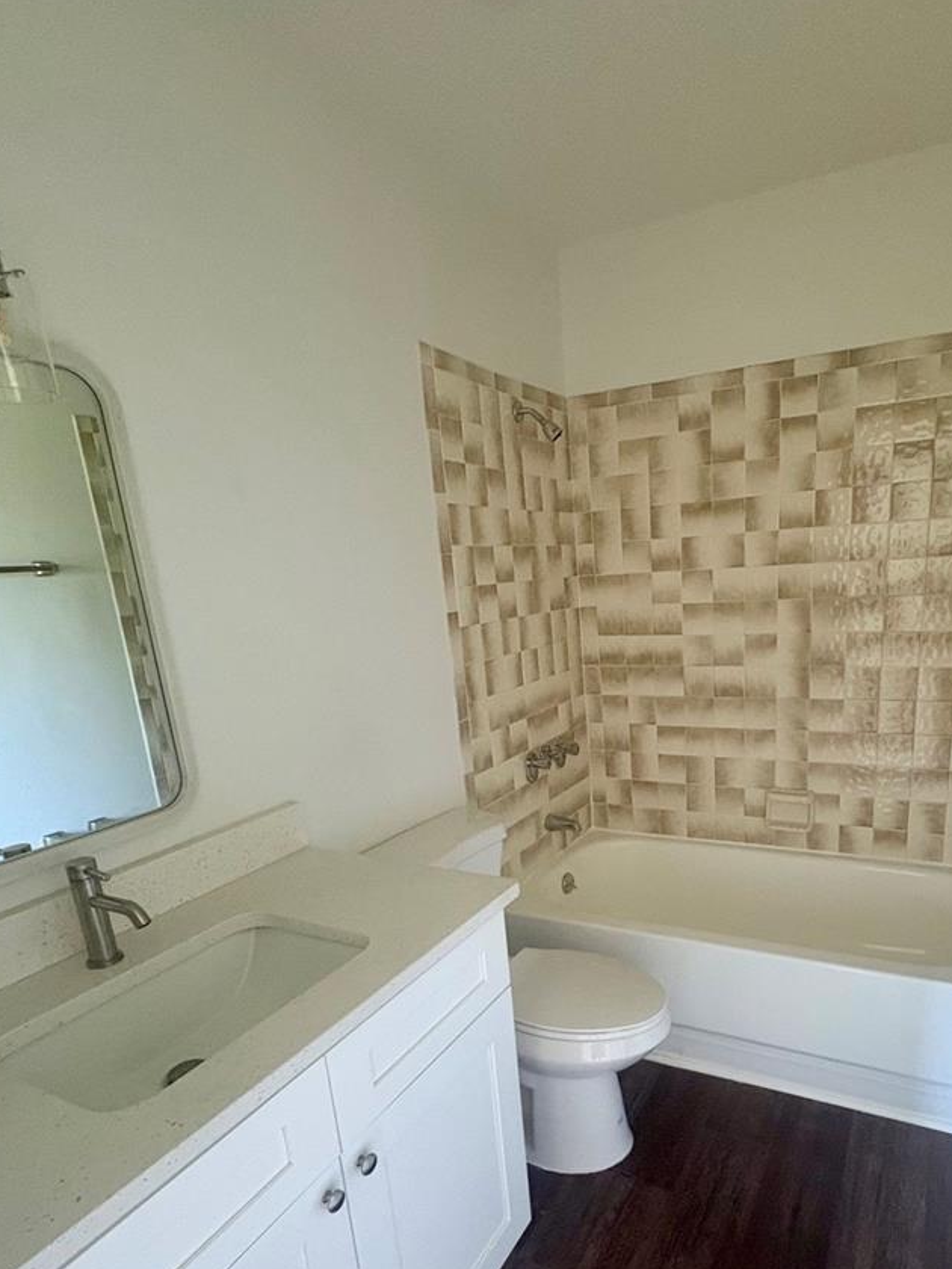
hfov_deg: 65.1
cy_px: 767
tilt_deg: -15.1
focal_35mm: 20
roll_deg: +3.1
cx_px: 589
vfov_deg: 80.7
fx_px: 733
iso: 400
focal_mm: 2.22
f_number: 2.2
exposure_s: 1/60
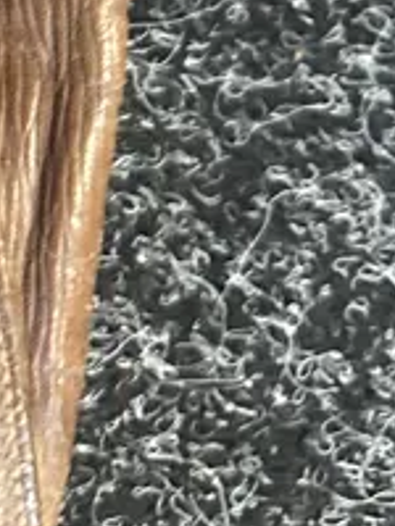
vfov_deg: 13.5
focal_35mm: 123
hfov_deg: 11.6
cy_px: -547
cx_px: -169
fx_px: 1871
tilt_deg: -82.2
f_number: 1.78
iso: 500
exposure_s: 1/50
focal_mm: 6.86
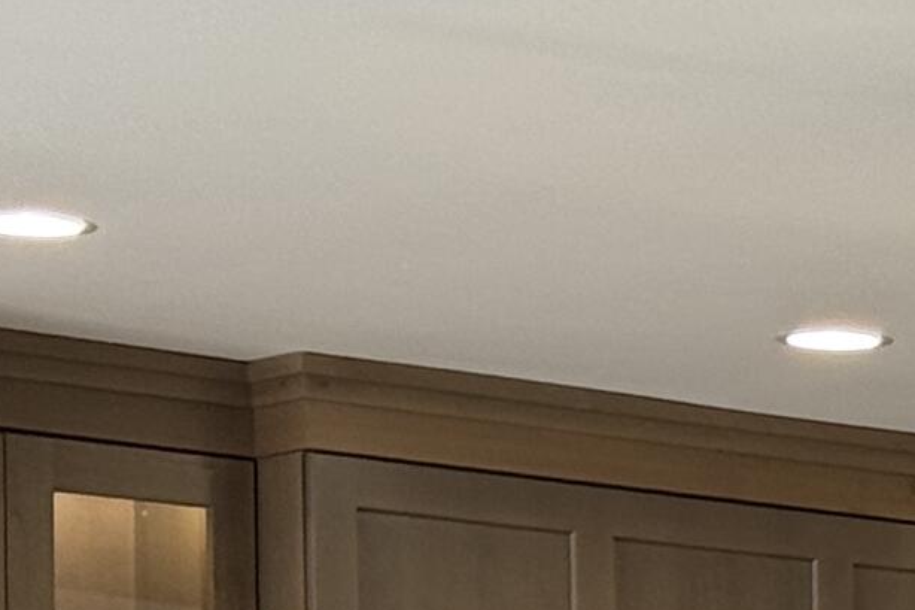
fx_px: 6200
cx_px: 1986
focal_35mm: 244
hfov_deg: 8.0
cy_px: 1496
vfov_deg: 5.4
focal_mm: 6.76
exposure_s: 1/60
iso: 64
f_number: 1.78
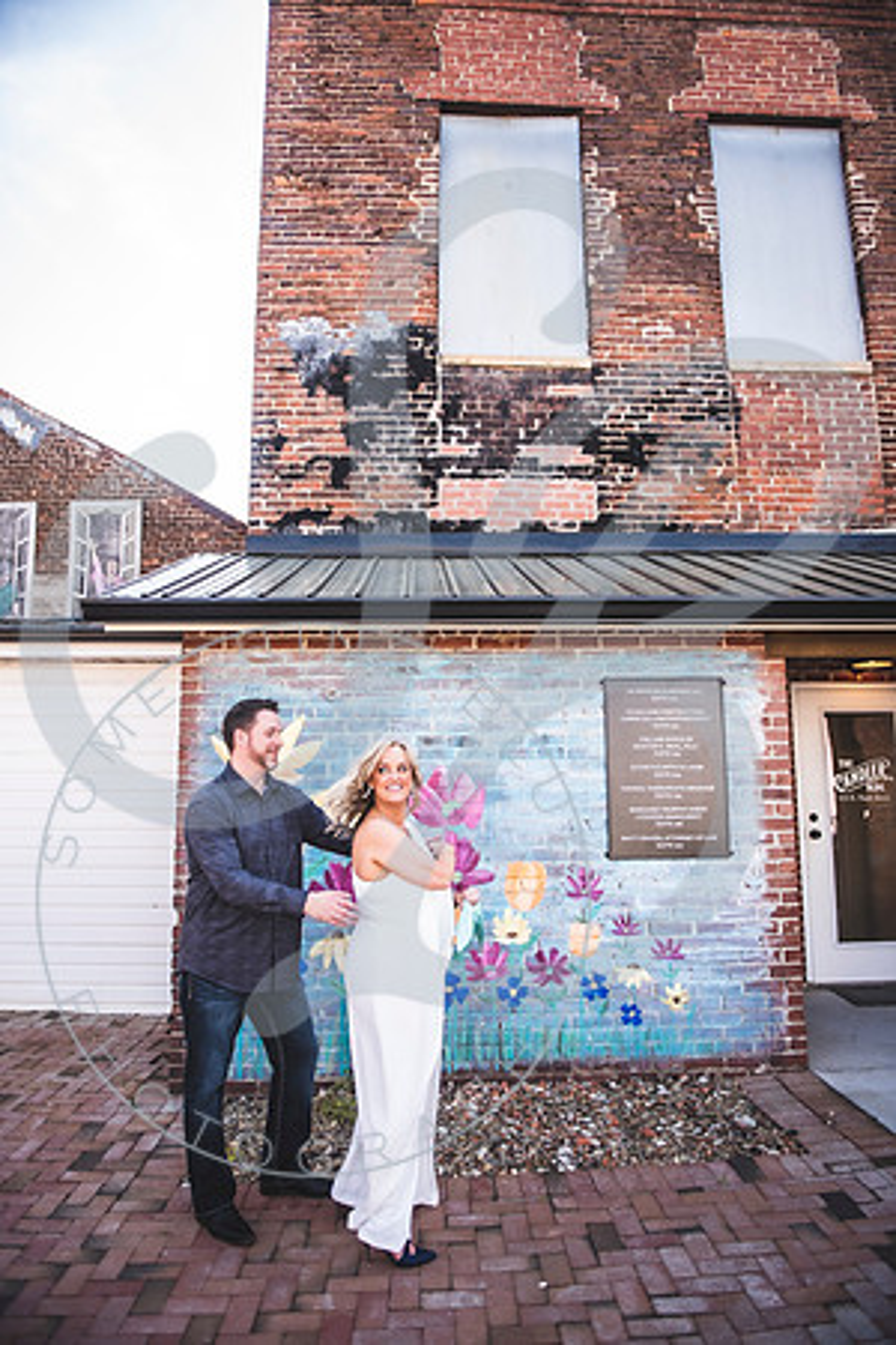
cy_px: 672
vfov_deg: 73.7
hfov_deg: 53.1
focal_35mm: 24
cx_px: 448
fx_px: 896
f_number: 2.8
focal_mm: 24
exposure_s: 1/400
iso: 100
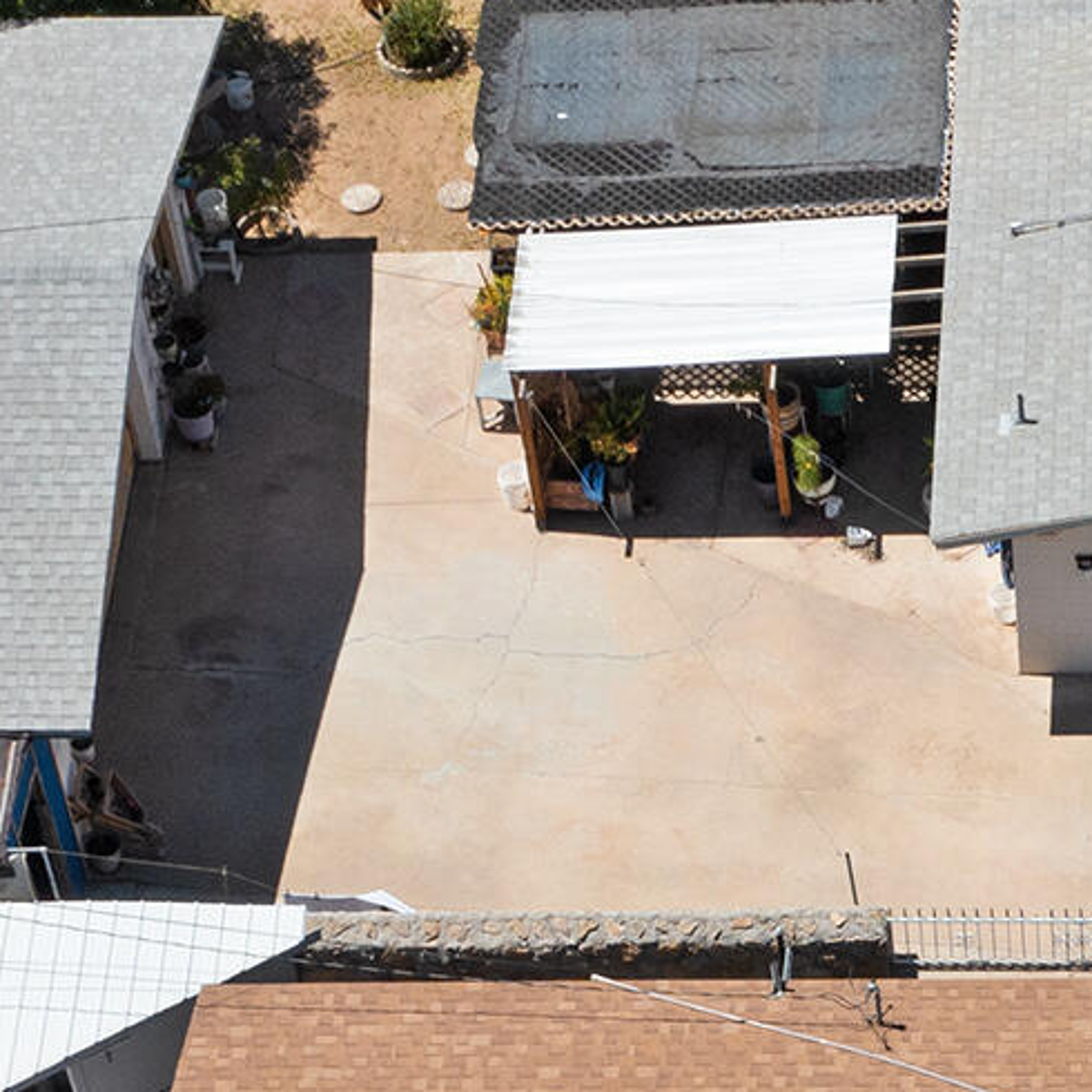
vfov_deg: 12.7
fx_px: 4675
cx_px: 1114
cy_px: 1588
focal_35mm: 131
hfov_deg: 13.1
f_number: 6.3
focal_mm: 10.26
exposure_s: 1/640
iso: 100
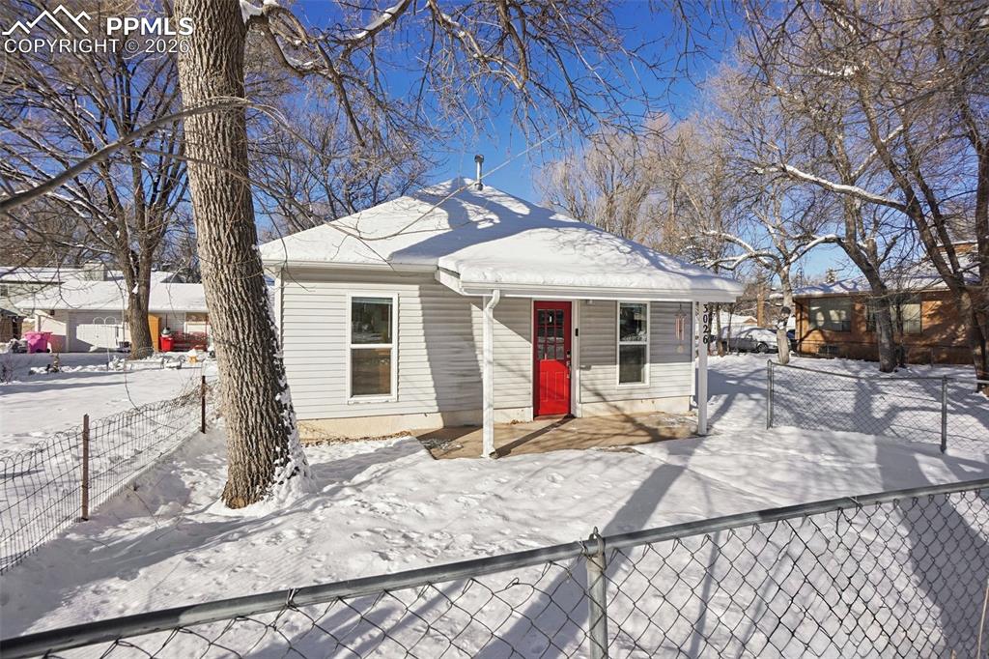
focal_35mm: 15
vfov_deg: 77.3
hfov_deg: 100.4
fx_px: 412
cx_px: 494
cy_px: 330
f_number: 8
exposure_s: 1/400
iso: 100
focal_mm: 10
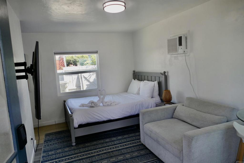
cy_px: 82
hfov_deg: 71.5
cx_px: 122
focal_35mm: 25
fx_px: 169
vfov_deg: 51.3
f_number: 2.8
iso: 125
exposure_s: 1/125
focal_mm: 9.12
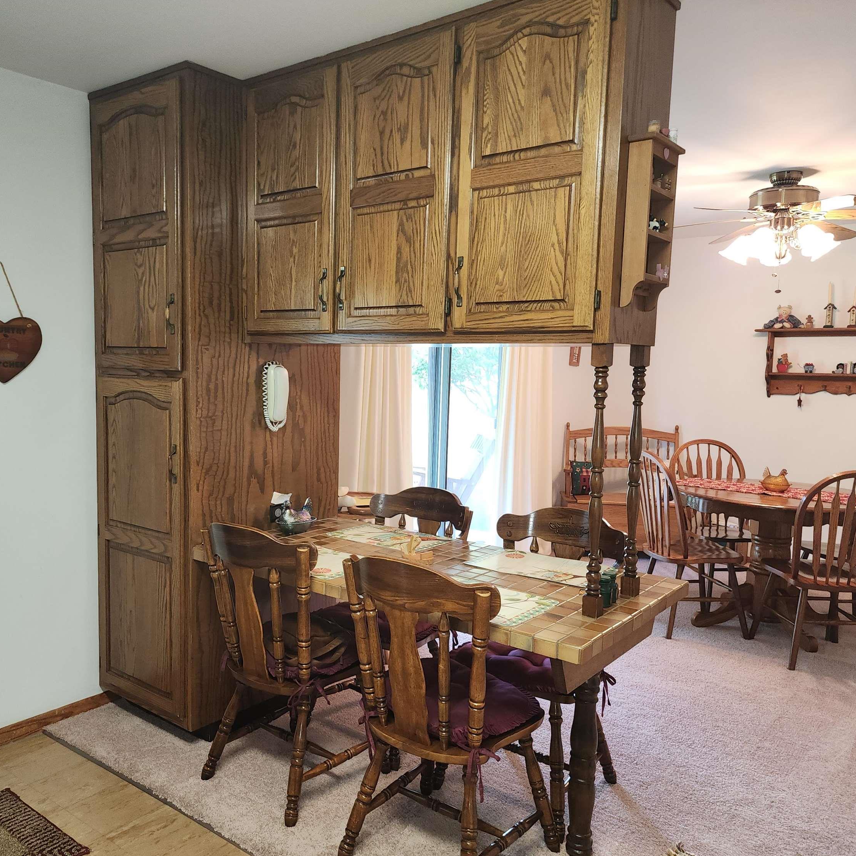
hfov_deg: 57.2
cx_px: 385
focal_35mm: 28
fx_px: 783
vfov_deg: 57.3
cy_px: 440
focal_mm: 6.4
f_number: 1.8
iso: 100
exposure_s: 1/24
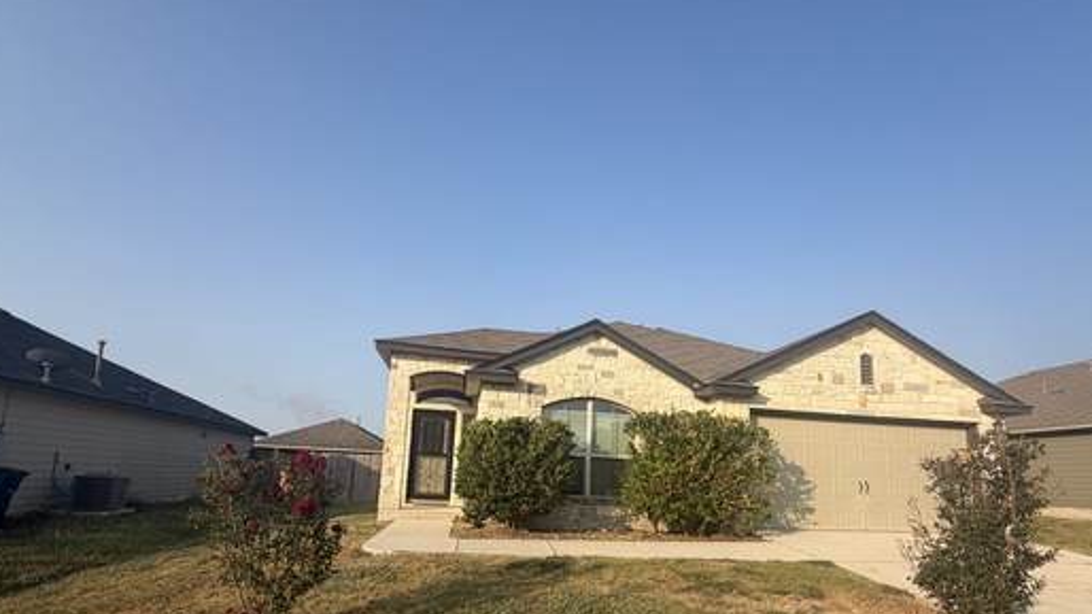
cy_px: 393
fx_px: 550
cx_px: 563
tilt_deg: +8.4
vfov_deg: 57.4
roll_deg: -3.2
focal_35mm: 19
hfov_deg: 89.5
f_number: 2.2
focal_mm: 2.22
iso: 25
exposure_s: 1/770
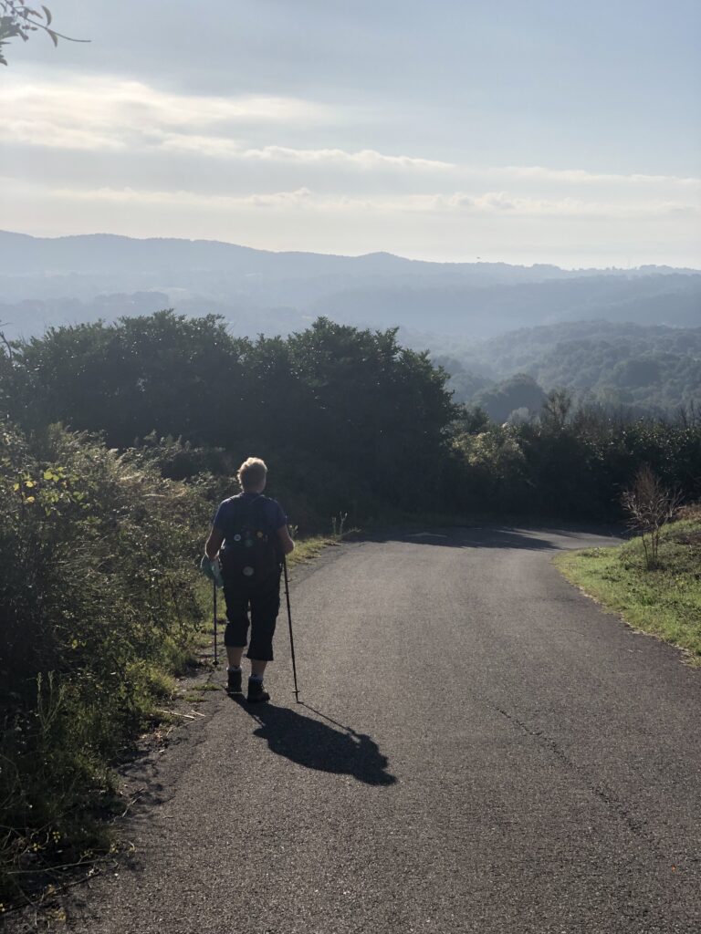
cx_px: 350
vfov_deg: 36.8
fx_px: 1404
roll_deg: -0.1
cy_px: 467
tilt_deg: -5.9
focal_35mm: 52
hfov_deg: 28.0
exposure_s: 1/2825
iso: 16
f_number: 2.4
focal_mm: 6
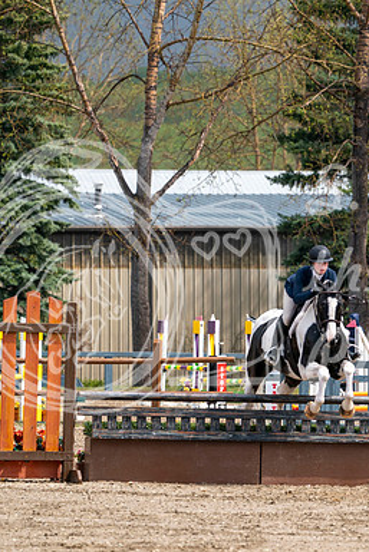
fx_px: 6205
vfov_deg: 5.1
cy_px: 276
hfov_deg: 3.4
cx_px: 279
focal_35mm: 404
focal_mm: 268
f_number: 5.6
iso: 400
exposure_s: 1/1250
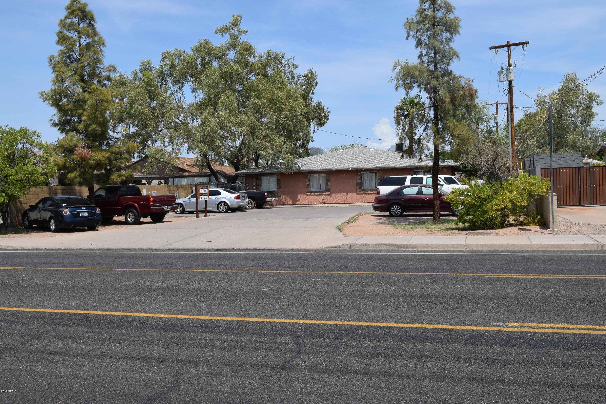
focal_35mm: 36
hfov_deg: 53.1
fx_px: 606
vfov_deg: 36.9
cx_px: 303
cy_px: 202
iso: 200
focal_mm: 24
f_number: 11
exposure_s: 1/500
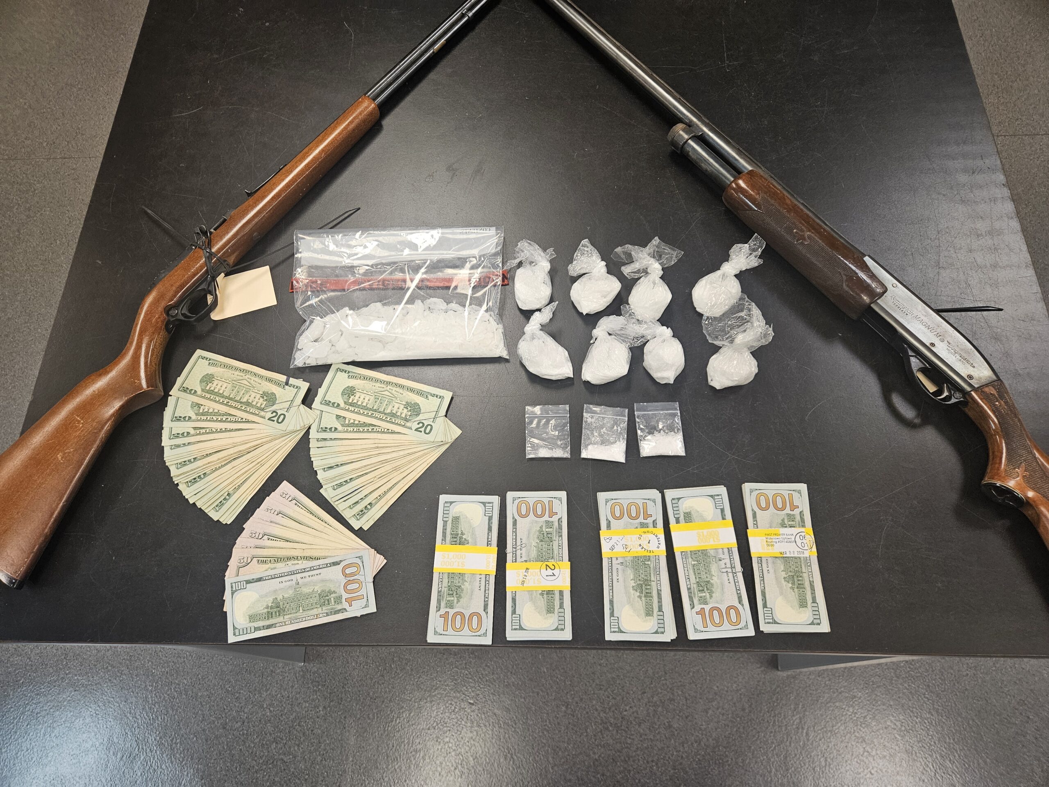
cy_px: 394
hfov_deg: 73.9
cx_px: 524
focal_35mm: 23
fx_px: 697
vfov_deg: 58.9
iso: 200
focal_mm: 5.4
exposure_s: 1/182
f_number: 1.8
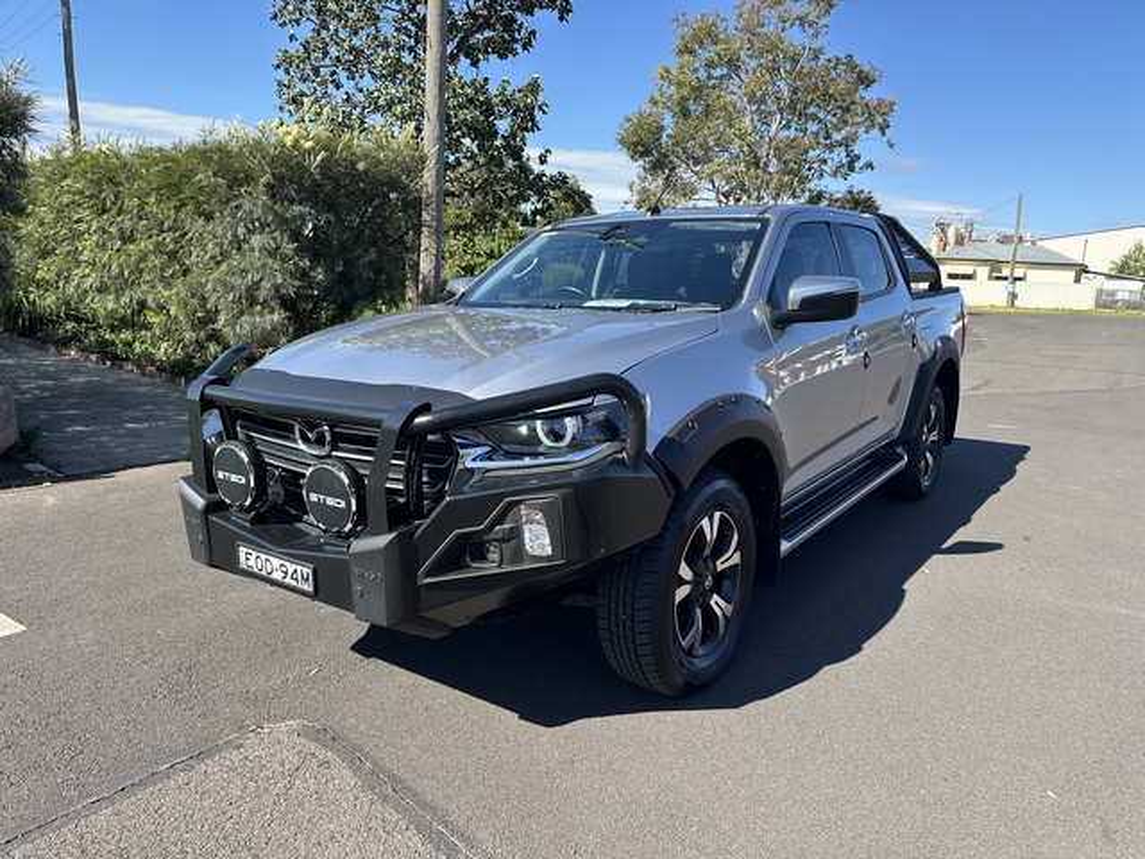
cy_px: 430
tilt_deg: -9.6
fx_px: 794
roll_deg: -2.3
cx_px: 572
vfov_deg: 56.8
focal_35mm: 24
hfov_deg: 71.6
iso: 80
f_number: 1.78
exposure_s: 1/1812
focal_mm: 6.86
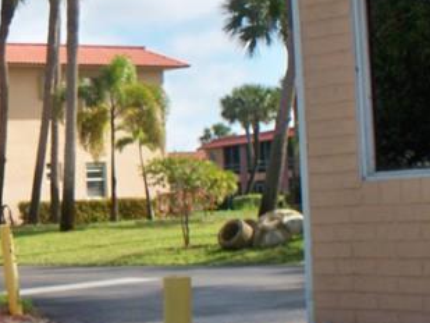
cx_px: -124
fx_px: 1442
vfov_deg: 12.8
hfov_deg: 16.1
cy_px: 166
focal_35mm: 116
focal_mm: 7.54
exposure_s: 1/500
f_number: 4.8
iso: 100
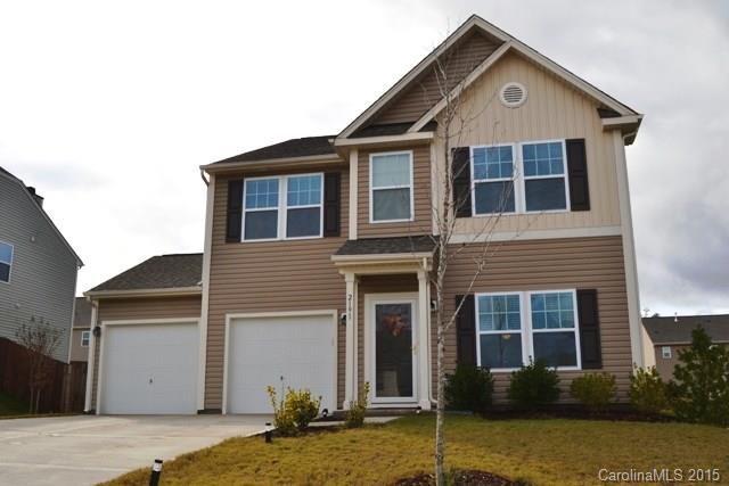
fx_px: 729
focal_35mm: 36
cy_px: 243
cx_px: 364
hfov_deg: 53.1
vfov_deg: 36.9
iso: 100
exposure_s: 1/200
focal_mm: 24
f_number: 10
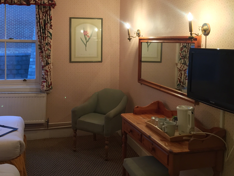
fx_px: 270
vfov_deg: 35.6
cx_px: 99
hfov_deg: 46.6
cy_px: 60
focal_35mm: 40
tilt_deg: -3.8
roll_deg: -1.3
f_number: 2.2
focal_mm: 4.15
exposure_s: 1/33
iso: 200
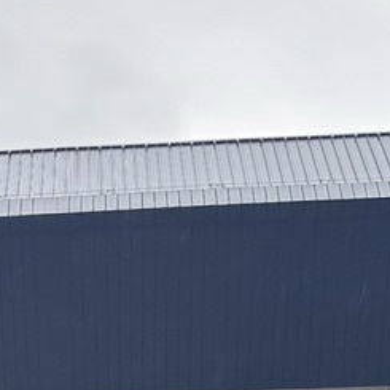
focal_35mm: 192
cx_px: -189
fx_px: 2447
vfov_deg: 8.6
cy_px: 786
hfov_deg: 8.9
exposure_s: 1/161
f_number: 1.6
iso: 40
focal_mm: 5.96
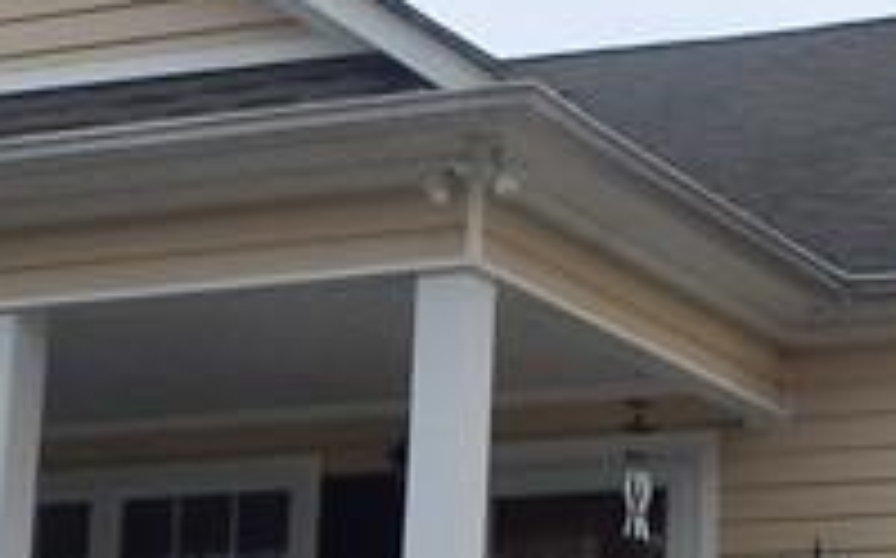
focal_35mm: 120
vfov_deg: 10.9
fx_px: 2928
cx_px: 743
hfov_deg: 17.2
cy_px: 374
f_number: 3
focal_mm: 4
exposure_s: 1/1250
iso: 125
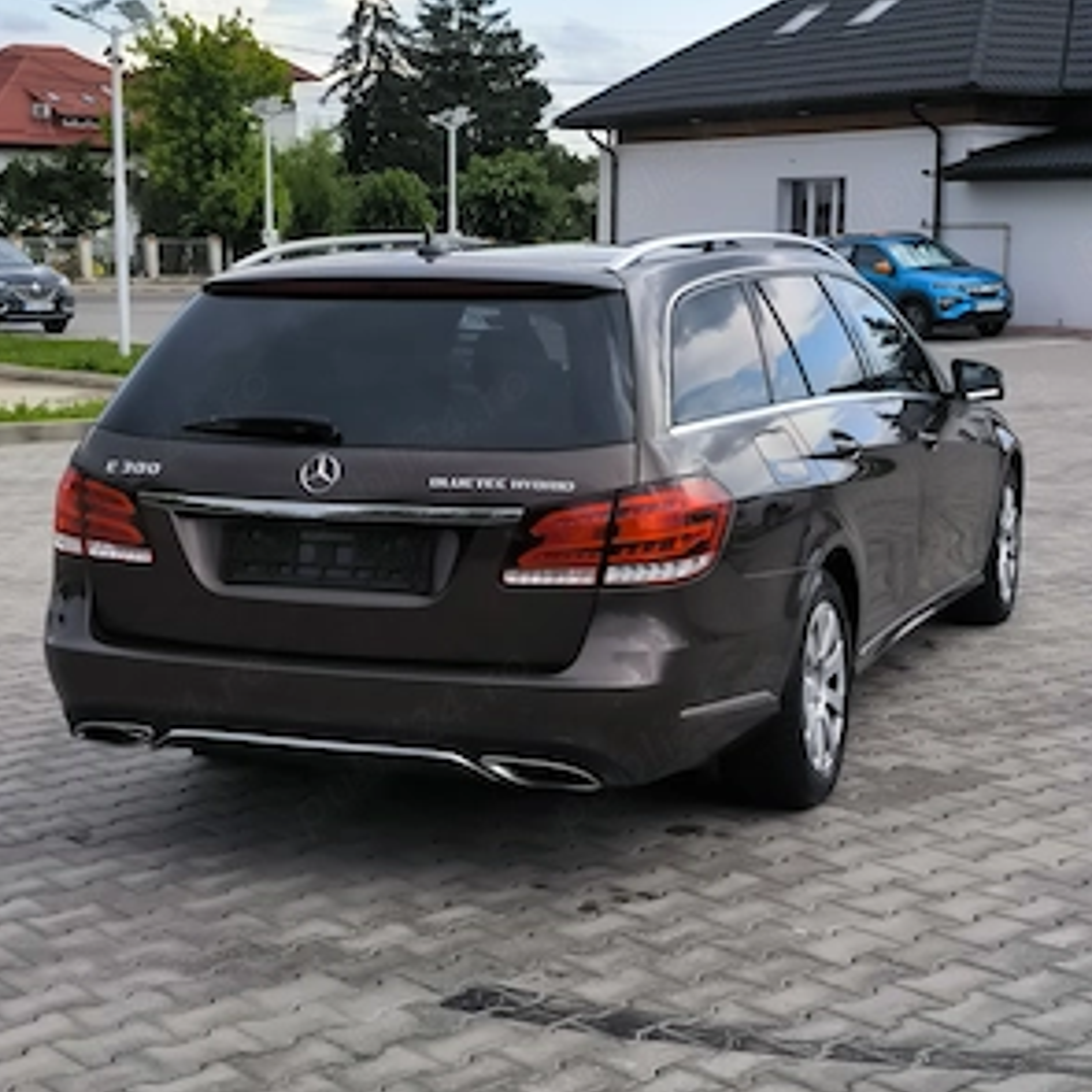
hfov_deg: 28.6
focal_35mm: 60
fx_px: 2141
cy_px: 518
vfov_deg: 28.6
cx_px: 540
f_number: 1.9
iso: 50
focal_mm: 7.1
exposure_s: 1/304
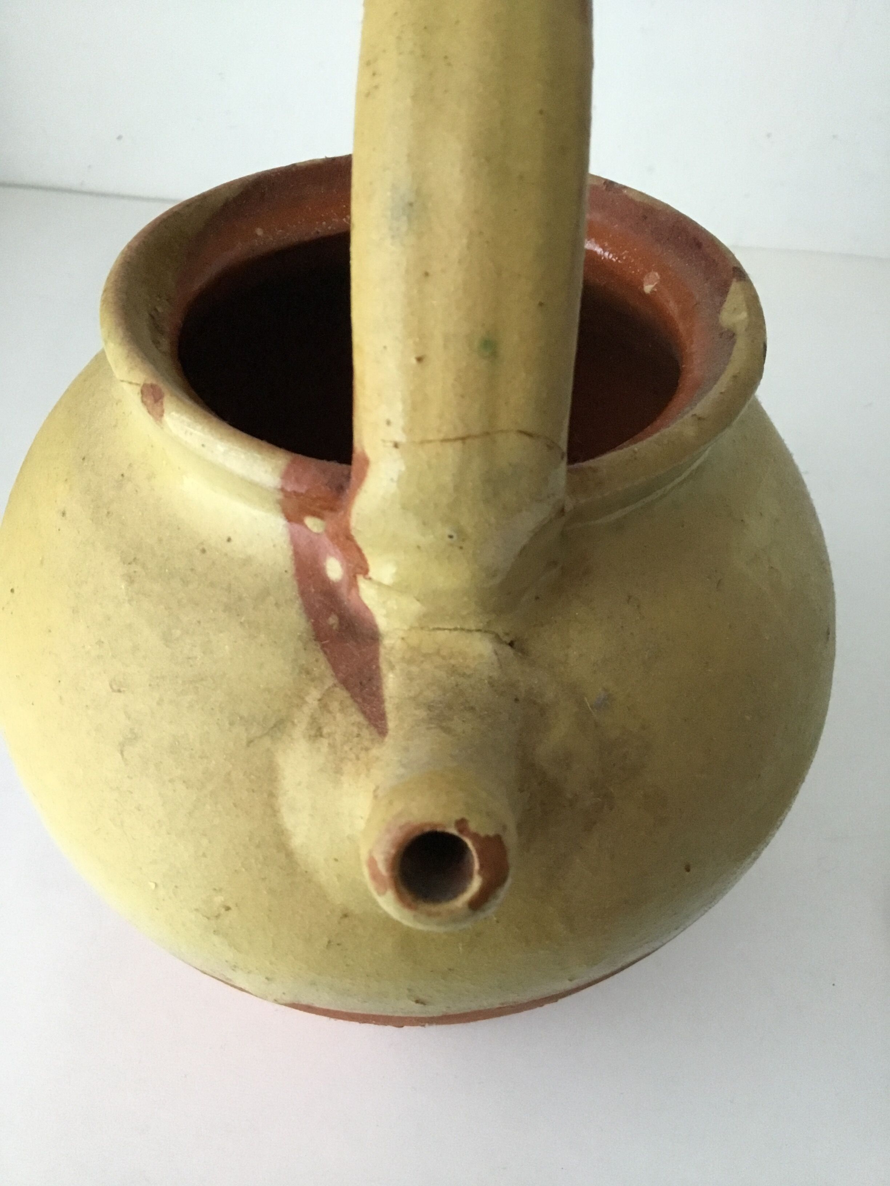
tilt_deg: -44.0
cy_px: 593
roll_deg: -0.9
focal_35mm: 31
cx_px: 445
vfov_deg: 58.4
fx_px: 1063
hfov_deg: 45.4
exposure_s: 1/25
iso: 200
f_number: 2.4
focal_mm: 3.3
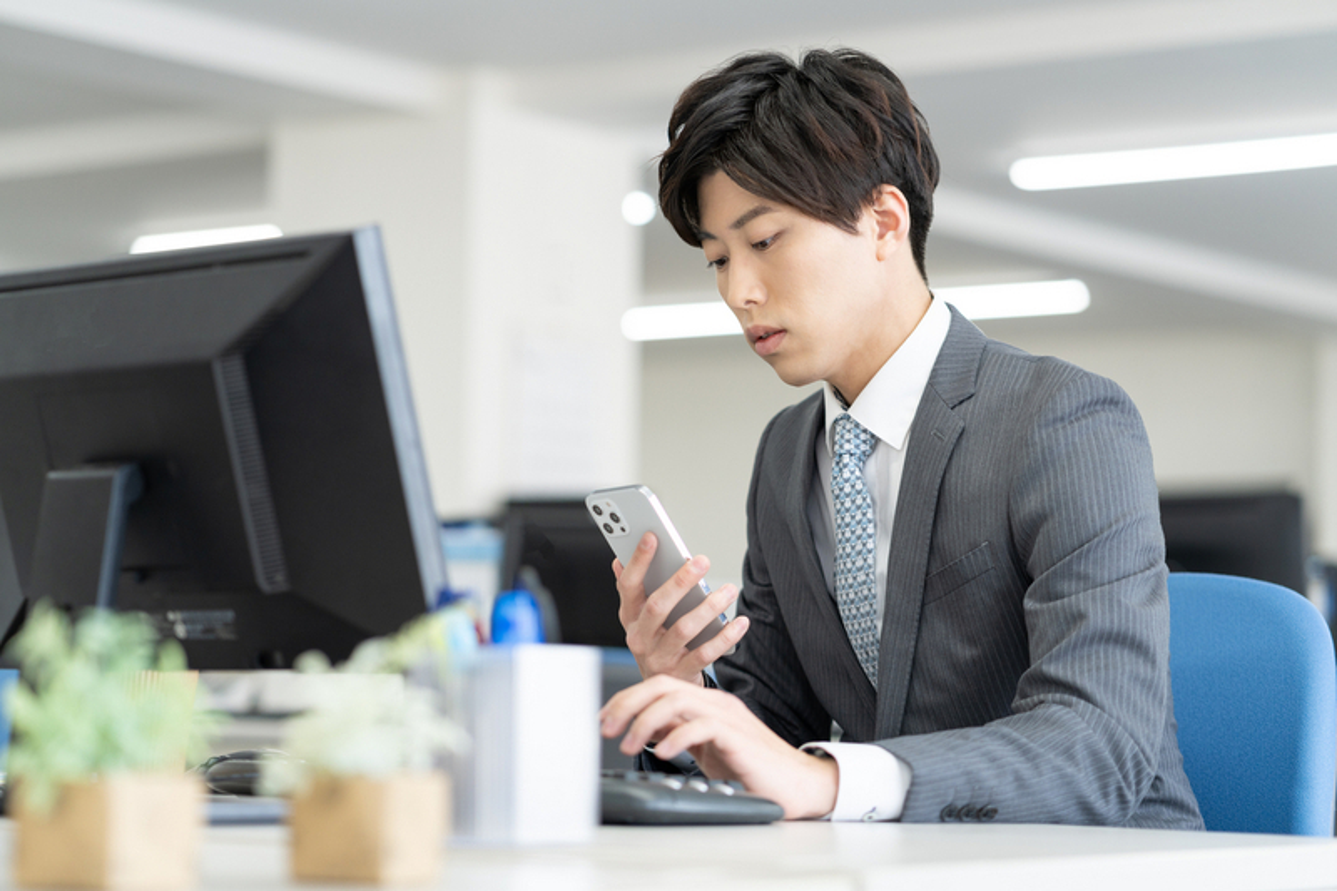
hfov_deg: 23.9
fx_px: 3156
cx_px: 668
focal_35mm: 85
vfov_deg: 16.1
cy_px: 446
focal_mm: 85
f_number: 2.8
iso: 400
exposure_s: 1/250
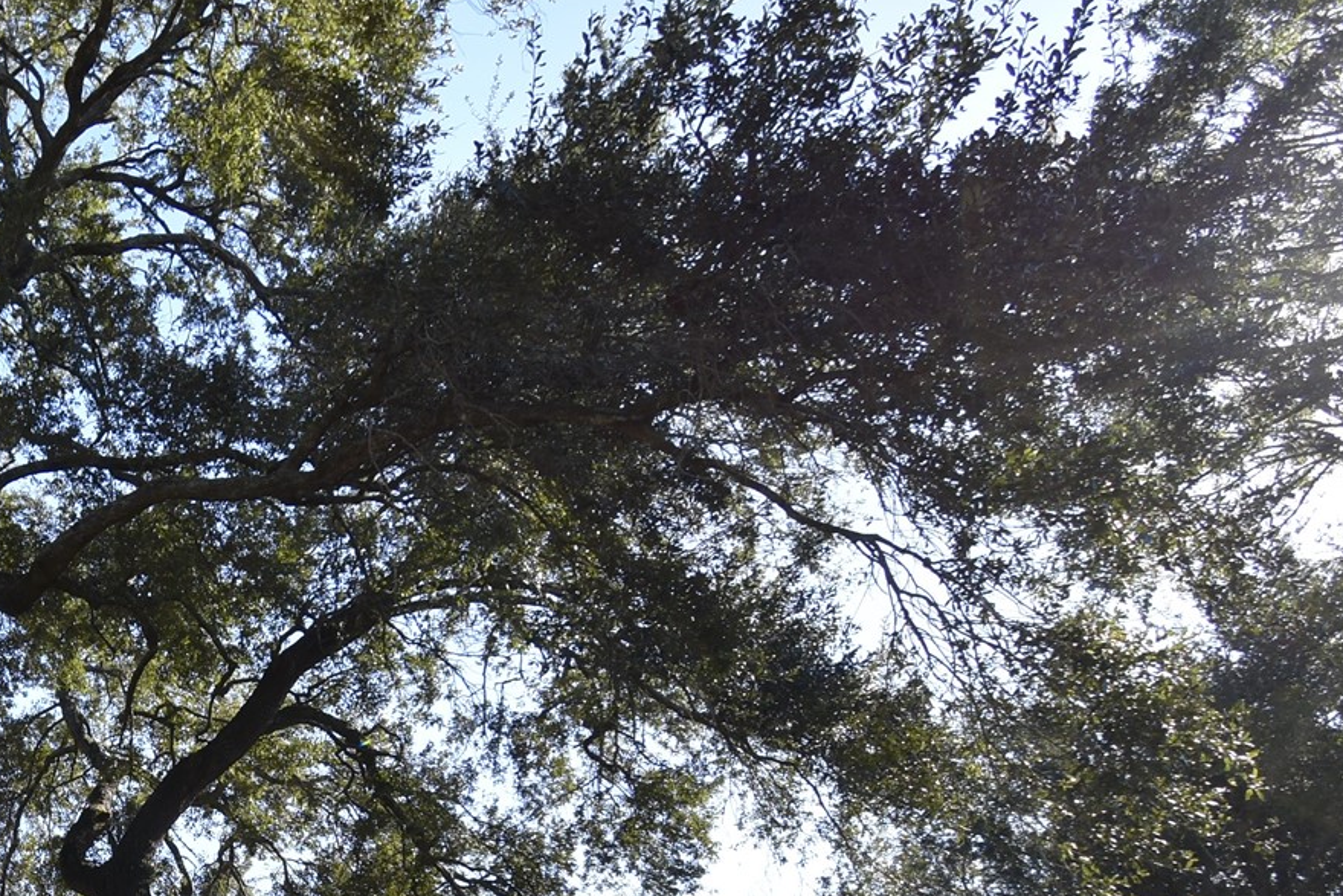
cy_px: 894
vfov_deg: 33.0
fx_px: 1380
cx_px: -48
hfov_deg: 43.2
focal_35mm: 37
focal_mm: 10
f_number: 5.6
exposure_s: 1/250
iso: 200
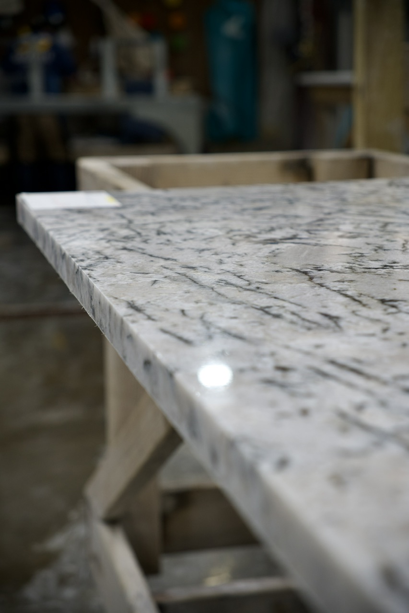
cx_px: 204
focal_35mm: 75
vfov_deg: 27.0
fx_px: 1278
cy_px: 306
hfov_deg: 18.2
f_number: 4
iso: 250
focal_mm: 50
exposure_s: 1/160
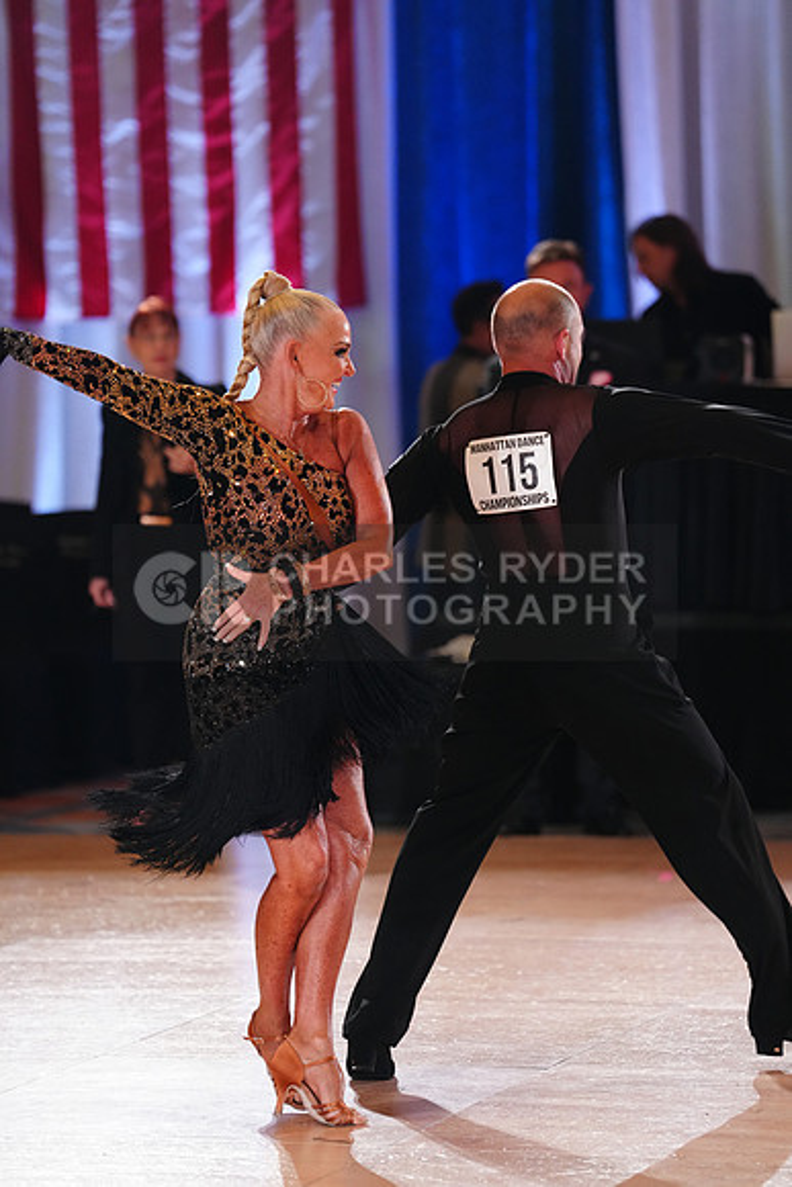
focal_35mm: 165
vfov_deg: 12.4
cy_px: 594
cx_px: 396
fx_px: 5441
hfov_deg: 8.3
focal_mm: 165
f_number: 3.2
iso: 3200
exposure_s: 1/640
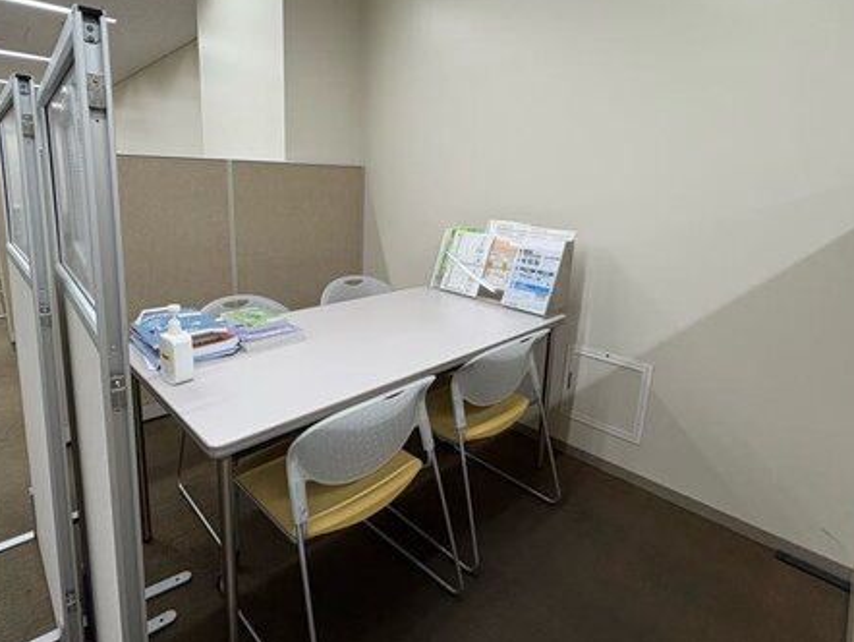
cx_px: 369
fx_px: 469
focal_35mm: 19
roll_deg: -1.0
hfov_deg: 84.2
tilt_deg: -11.4
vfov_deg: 68.5
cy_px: 284
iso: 160
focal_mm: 2.22
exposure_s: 1/100
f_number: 2.2
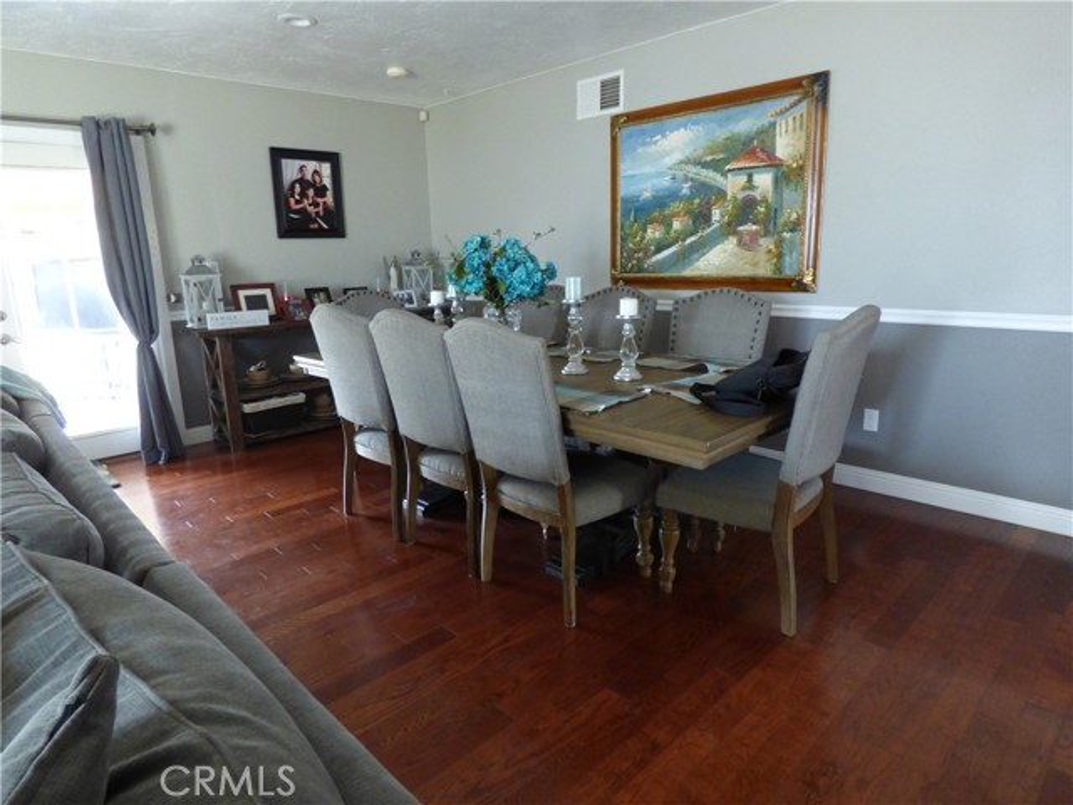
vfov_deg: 66.0
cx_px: 536
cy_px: 402
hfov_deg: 81.7
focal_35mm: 20
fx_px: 620
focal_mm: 3.58
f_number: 2.8
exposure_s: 1/10
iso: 400
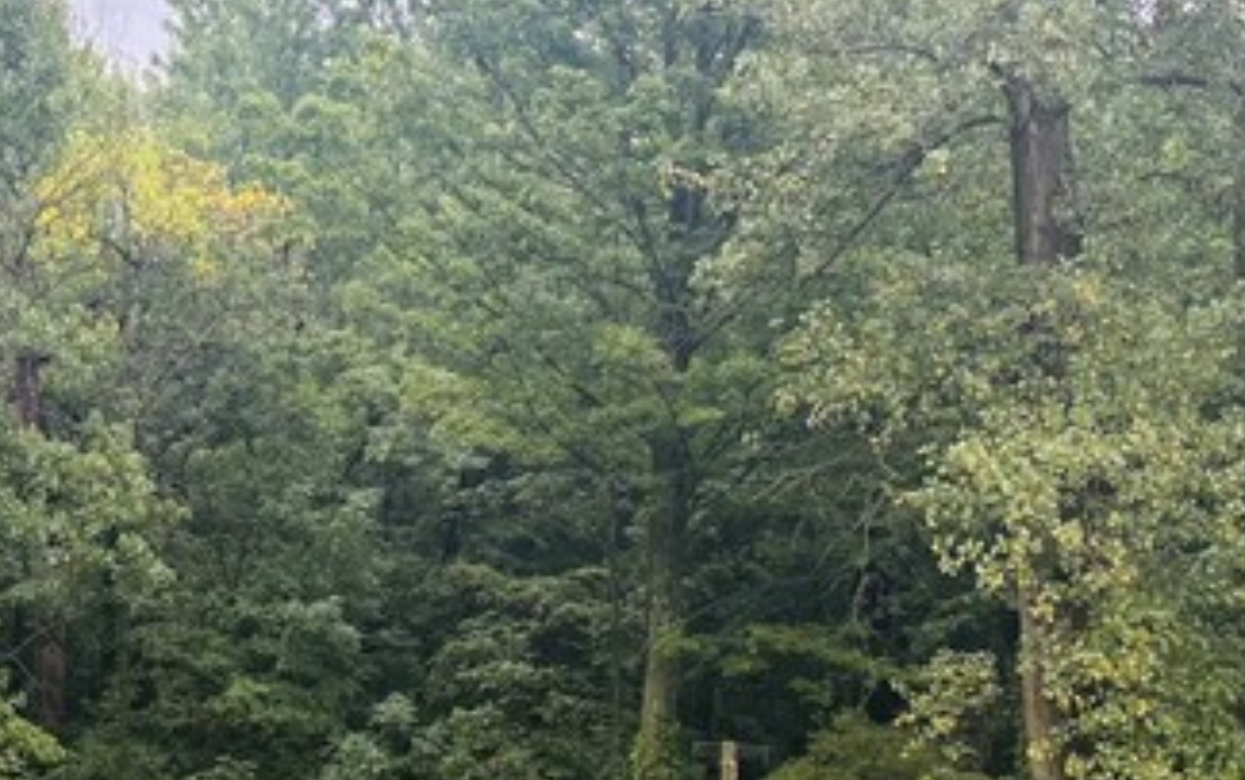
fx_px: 2954
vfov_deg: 14.7
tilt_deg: -1.5
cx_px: 380
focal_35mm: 87
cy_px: 815
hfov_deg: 23.7
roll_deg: -0.8
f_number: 1.6
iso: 40
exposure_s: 1/231
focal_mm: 5.96
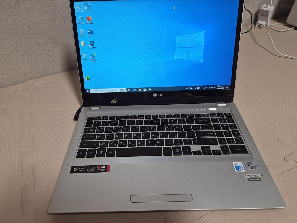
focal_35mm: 23
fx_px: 197
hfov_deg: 73.9
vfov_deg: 58.9
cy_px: 112
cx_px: 148
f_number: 1.8
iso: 64
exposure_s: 1/52
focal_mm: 5.4
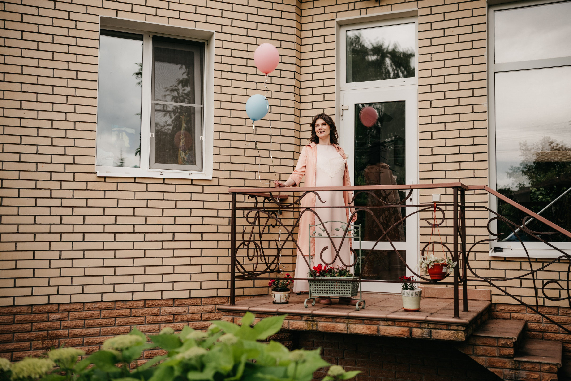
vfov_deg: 31.2
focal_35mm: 43
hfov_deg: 45.4
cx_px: 300
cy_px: 187
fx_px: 682
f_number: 3.2
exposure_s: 1/400
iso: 250
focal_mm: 40
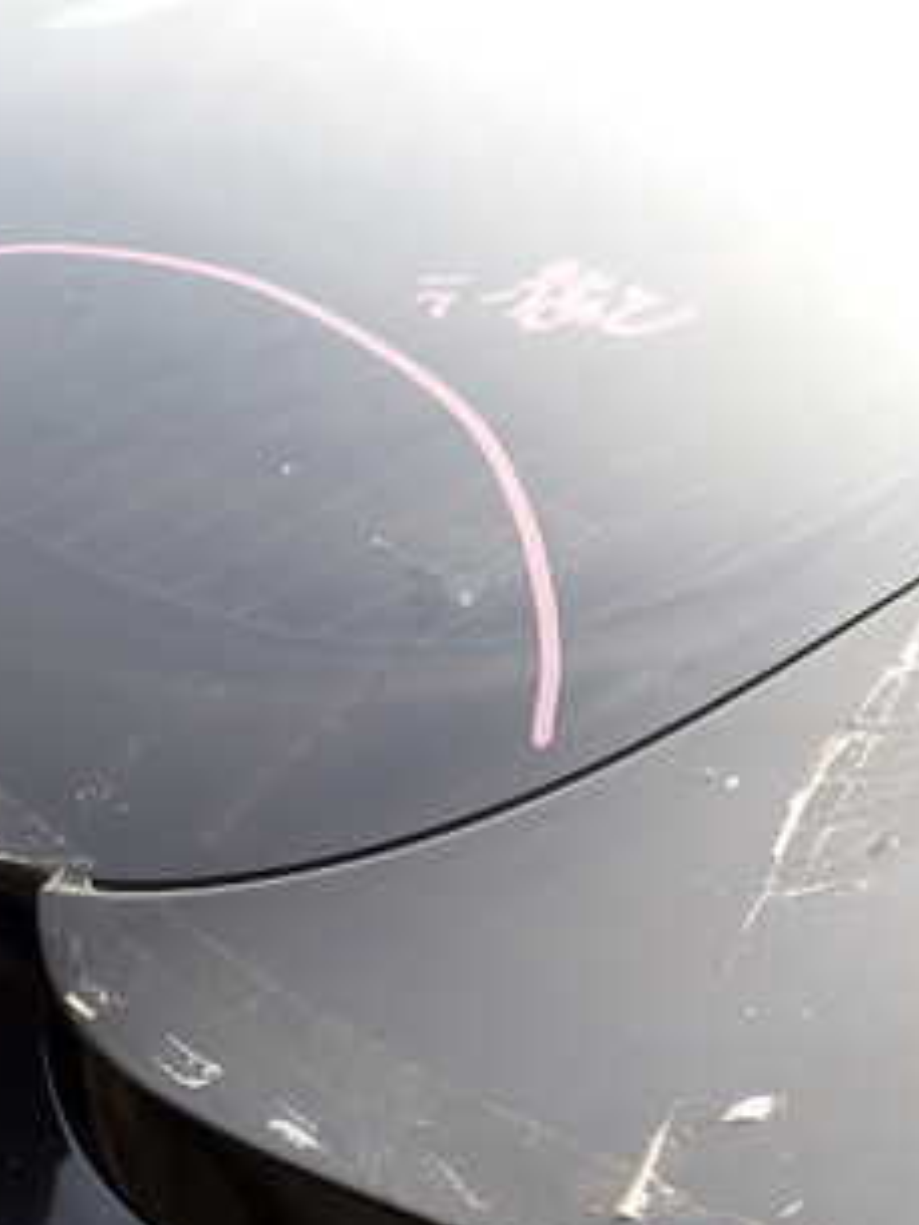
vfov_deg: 32.7
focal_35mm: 59
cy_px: 675
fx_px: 2087
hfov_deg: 24.7
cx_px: 305
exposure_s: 1/320
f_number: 3.2
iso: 100
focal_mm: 5.4
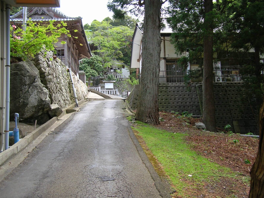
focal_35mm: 36
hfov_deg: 51.4
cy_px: 99
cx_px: 132
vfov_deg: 39.6
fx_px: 274
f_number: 2.7
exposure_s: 1/186
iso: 50
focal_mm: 6
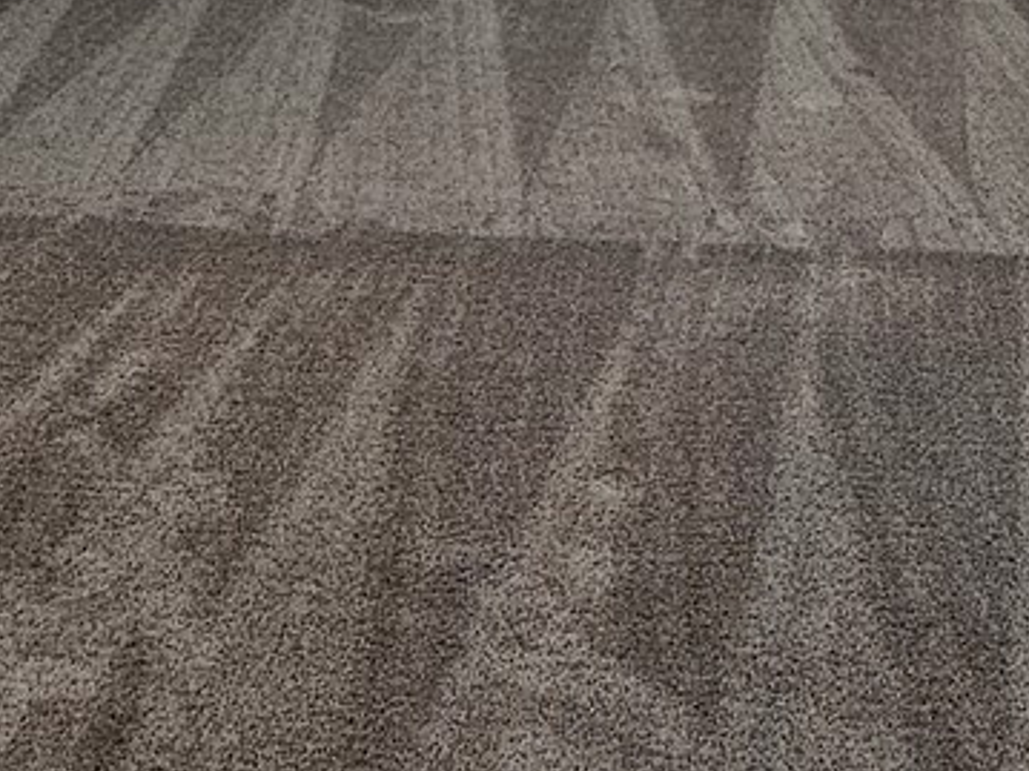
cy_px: -527
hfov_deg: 33.1
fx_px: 1724
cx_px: 639
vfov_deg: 20.0
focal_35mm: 58
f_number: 2.2
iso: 50
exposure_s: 1/60
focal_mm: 2.2
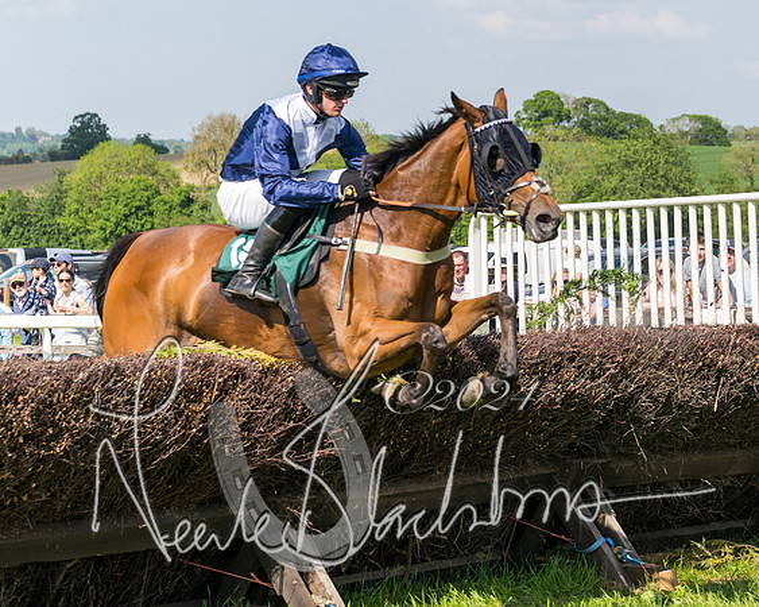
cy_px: 236
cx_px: 571
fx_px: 2594
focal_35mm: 116
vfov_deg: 13.3
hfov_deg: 16.6
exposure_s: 1/2000
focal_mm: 70
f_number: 5
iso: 400
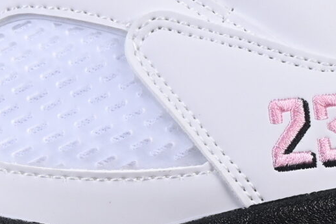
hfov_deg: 5.5
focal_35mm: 371
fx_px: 3461
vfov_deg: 3.7
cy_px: 24
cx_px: -44
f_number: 8
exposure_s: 1/100
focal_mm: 50
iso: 160
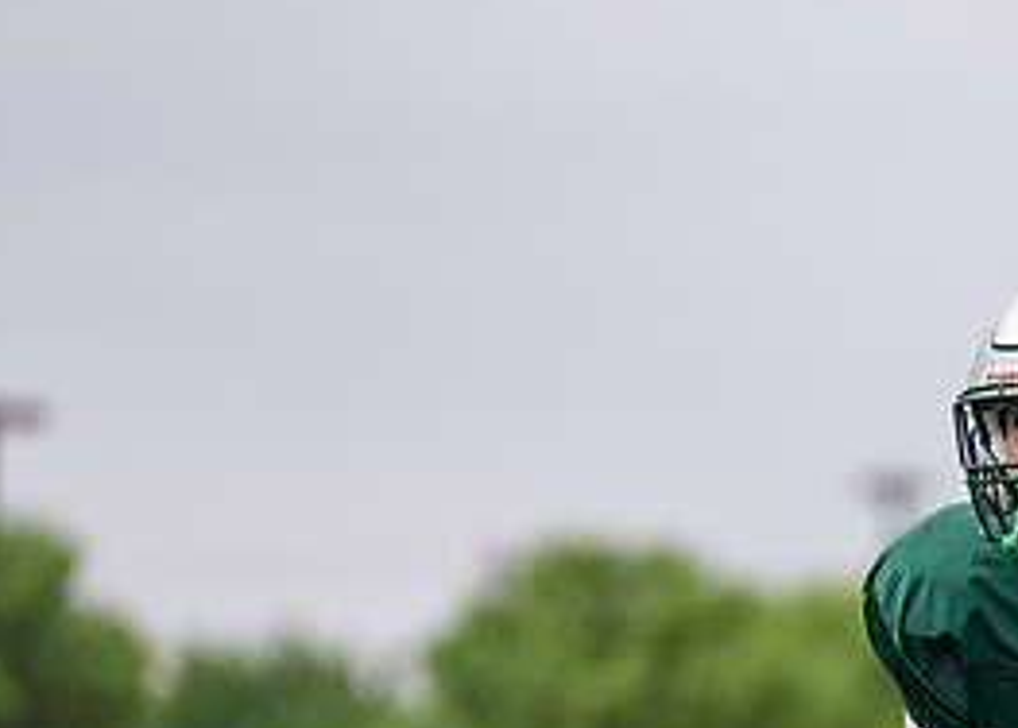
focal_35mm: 488
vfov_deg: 3.0
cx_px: 1037
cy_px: 716
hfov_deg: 4.1
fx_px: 14113
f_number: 2.8
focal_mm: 200
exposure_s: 1/2500
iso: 160
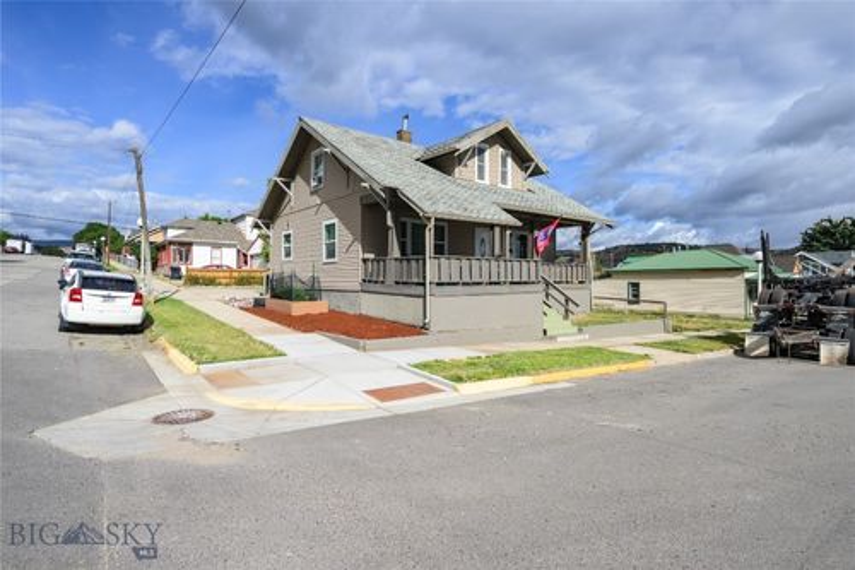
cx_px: 428
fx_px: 427
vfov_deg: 67.3
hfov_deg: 90.0
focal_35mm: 18
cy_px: 285
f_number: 11
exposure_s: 1/400
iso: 320
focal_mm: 18
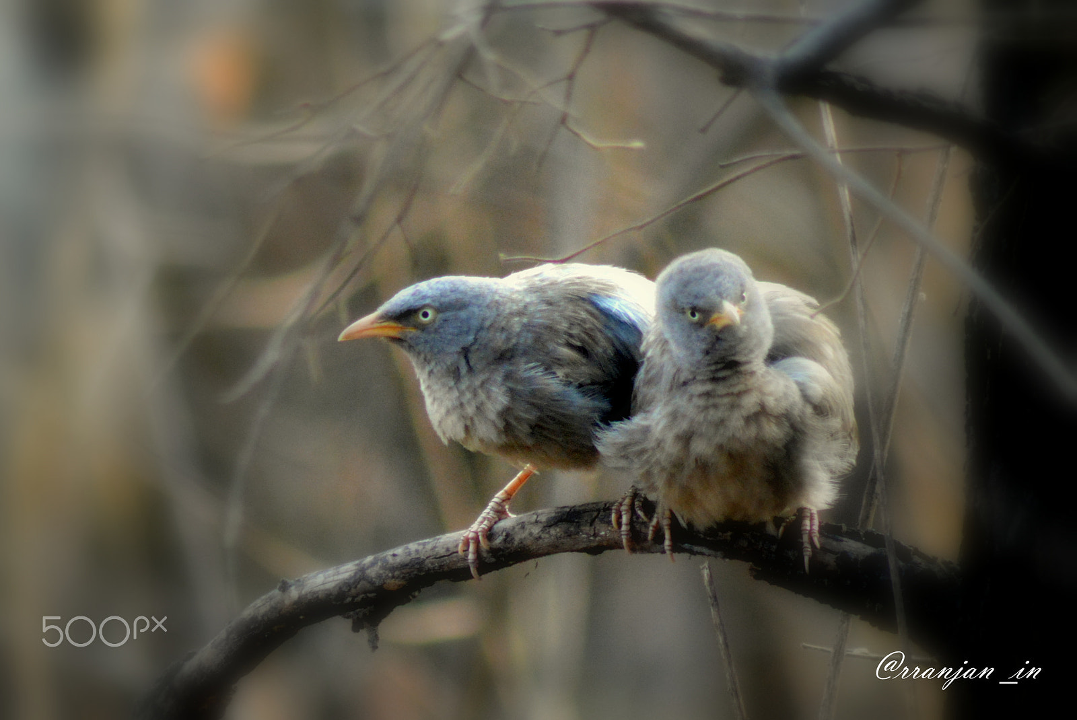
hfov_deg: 4.6
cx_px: 538
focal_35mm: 450
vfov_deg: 3.1
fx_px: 13474
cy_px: 360
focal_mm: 300
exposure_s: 1/500
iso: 2200
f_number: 5.6
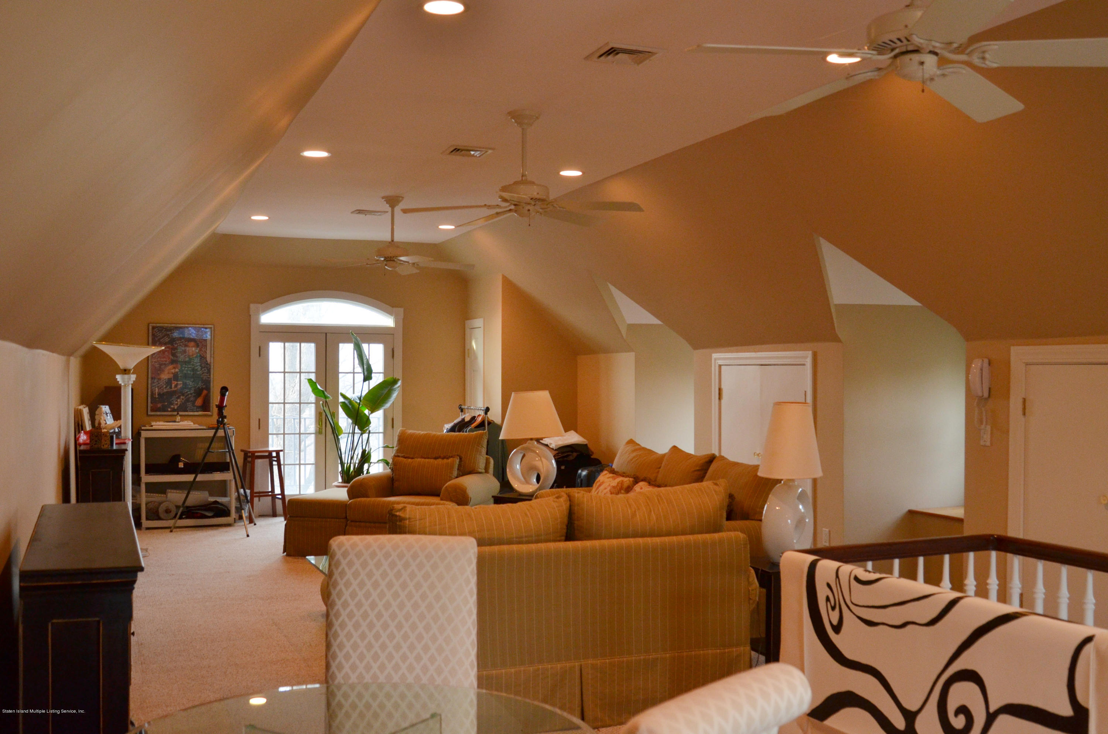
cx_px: 554
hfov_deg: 53.2
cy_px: 367
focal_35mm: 36
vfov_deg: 36.7
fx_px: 1106
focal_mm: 24
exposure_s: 1/60
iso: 800
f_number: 4
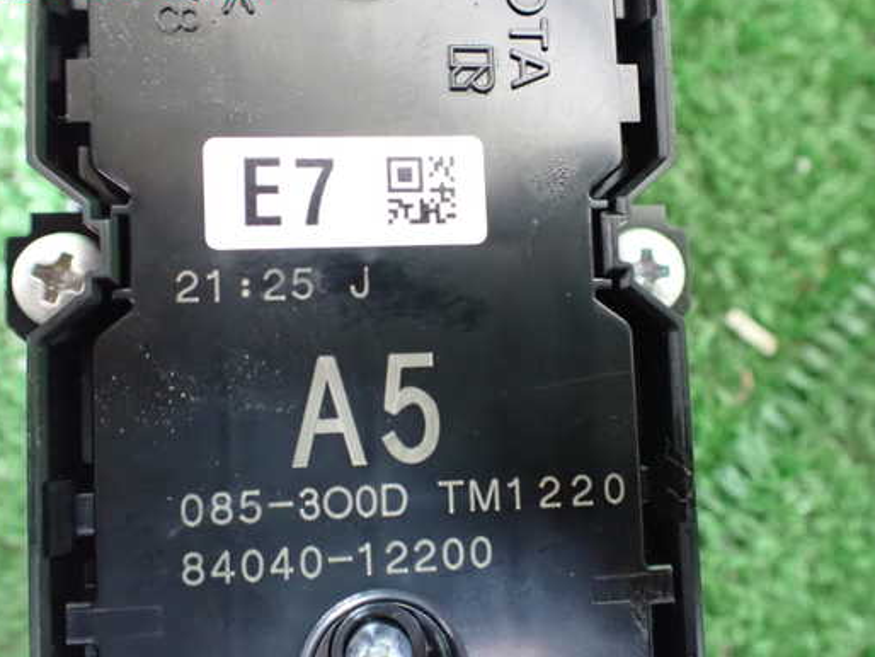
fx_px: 885
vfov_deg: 40.7
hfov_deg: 52.6
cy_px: 347
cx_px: 460
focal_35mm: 35
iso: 1250
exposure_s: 1/30
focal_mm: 5.4
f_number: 2.3
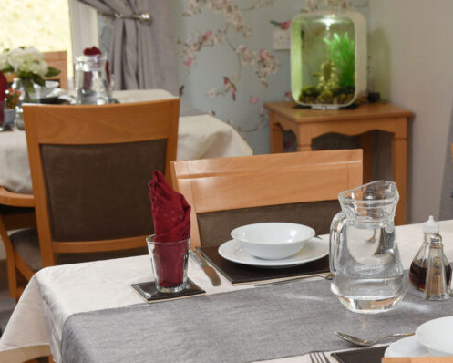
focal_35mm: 85
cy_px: 206
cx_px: 337
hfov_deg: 22.3
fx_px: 1140
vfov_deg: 18.1
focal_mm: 44
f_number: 5.6
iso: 800
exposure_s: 1/60
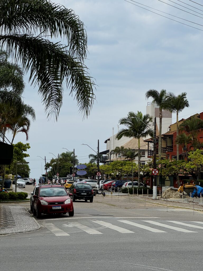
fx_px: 602
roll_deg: -1.0
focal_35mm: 77
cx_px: 102
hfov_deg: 19.1
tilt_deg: +6.3
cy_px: 136
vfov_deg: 25.3
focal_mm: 9
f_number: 2.8
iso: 25
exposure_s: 1/1393
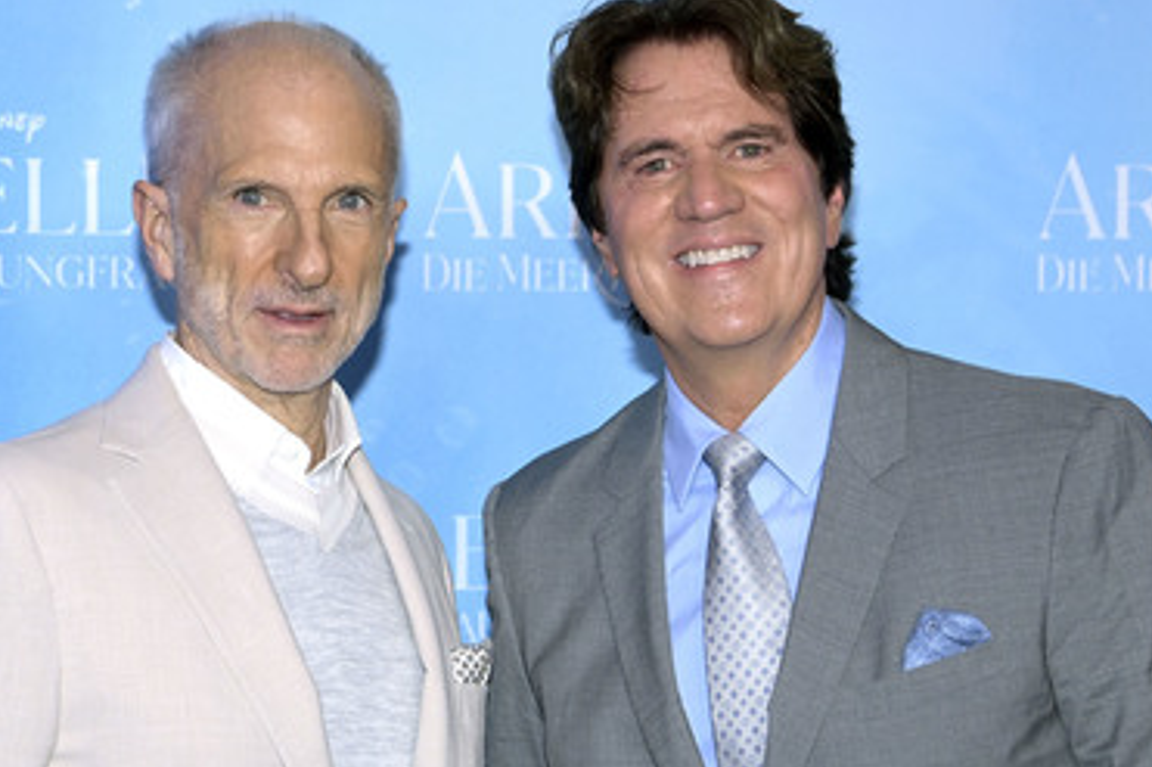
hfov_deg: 15.1
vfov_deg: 10.1
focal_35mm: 136
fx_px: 4350
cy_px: 388
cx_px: 523
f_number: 5.6
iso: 2000
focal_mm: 112
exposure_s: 1/250
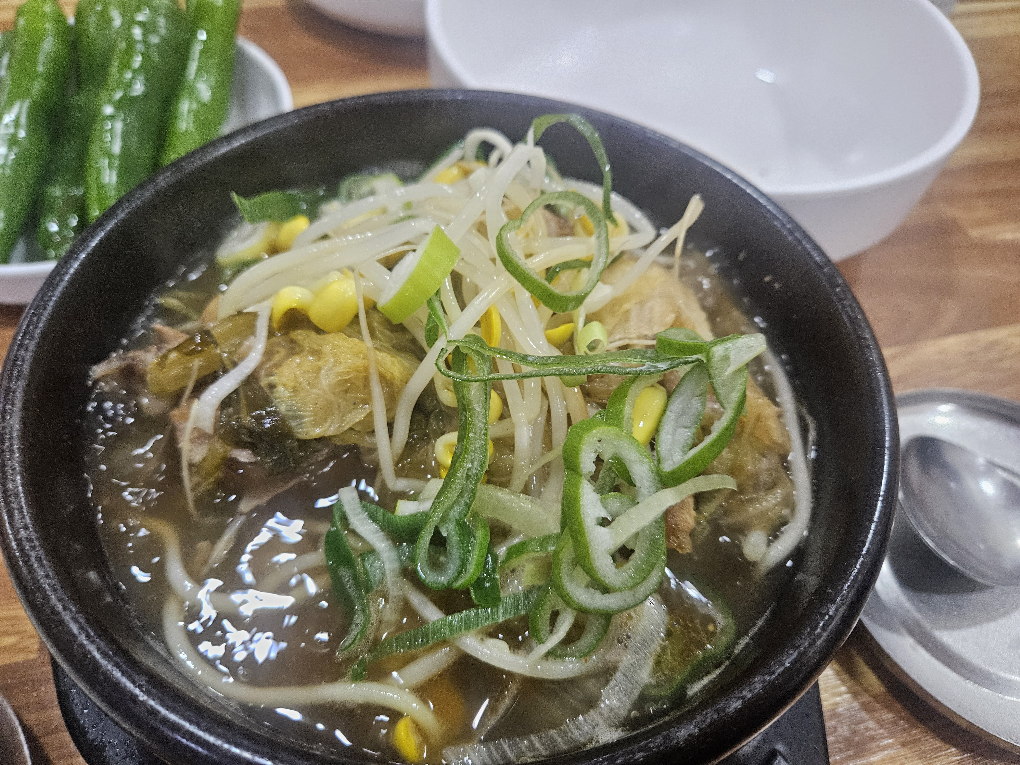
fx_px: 678
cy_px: 382
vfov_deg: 58.9
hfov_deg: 73.9
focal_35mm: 23
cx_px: 510
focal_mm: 5.4
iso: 400
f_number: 1.8
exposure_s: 1/120
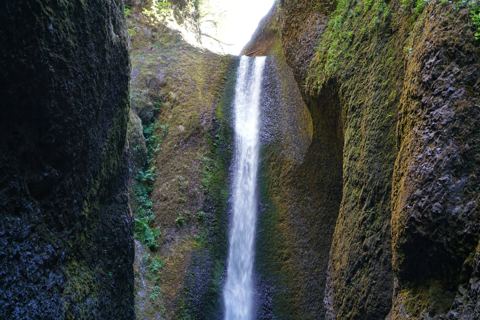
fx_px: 507
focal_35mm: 38
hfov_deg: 50.7
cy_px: 160
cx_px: 240
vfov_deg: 35.1
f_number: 4
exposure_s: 1/60
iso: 640
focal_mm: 38
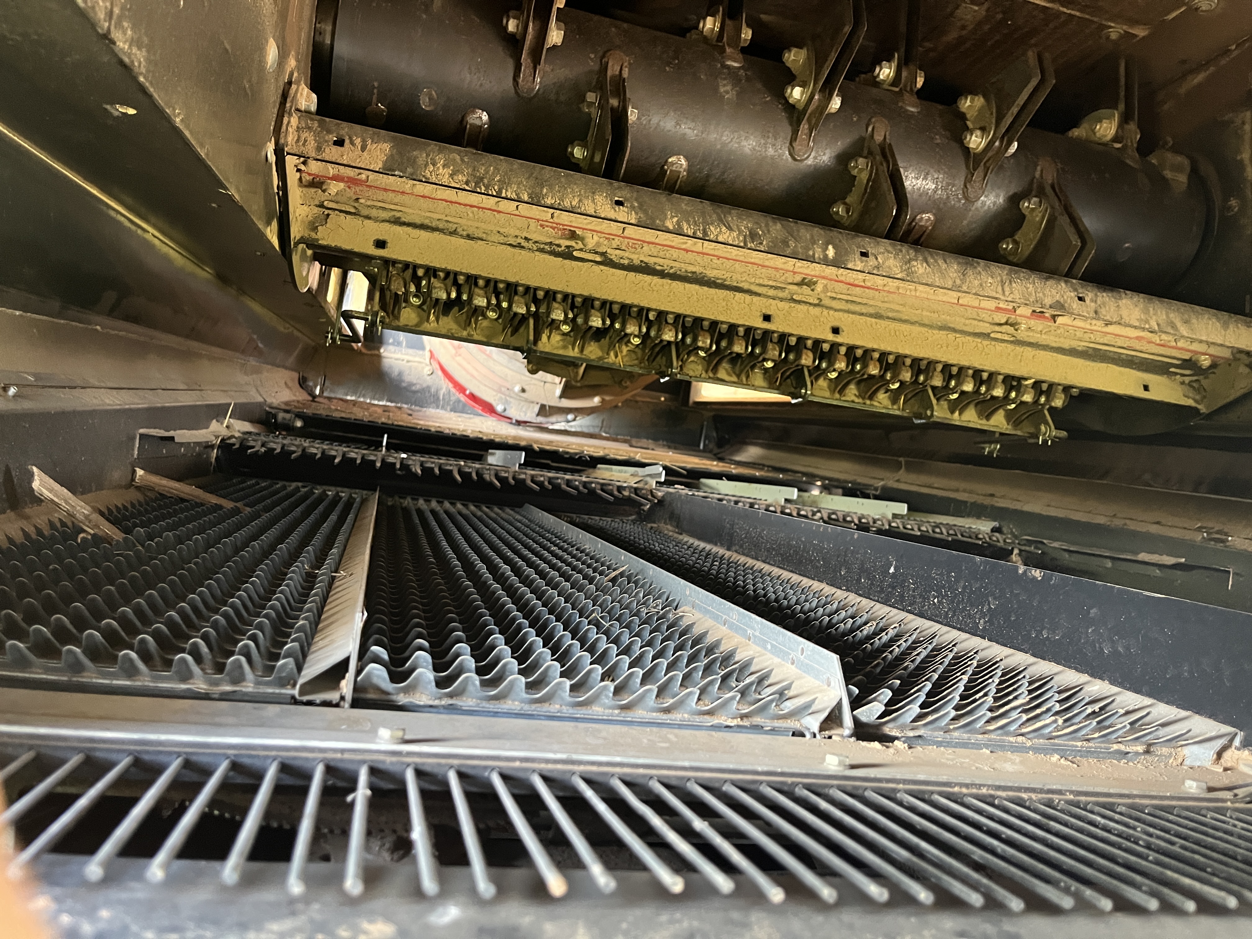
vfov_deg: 53.1
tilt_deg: -2.7
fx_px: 940
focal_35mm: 26
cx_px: 626
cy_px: 470
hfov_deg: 67.3
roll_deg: -9.7
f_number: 1.6
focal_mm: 5.1
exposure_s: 1/40
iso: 500
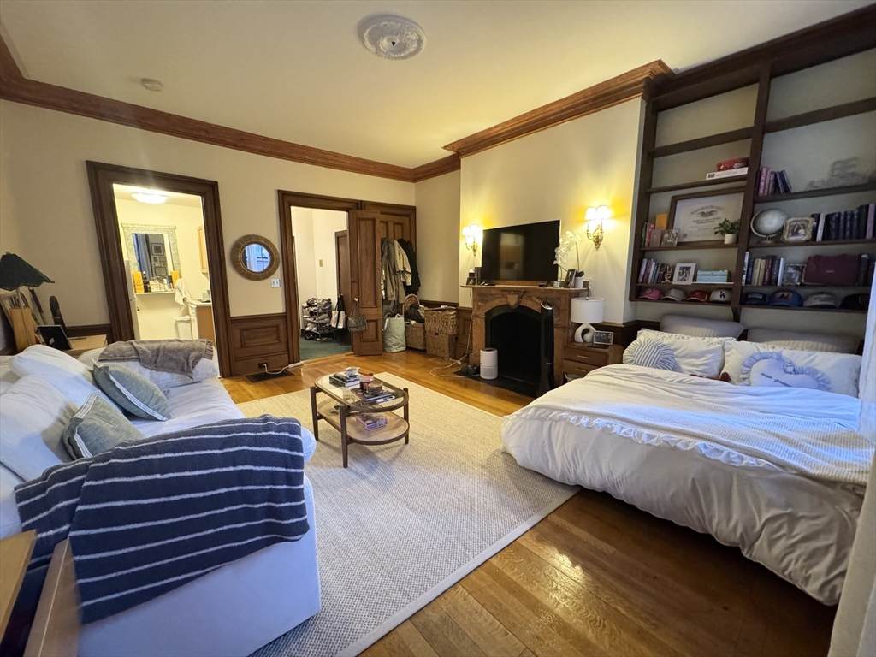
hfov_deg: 102.1
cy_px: 328
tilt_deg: -9.7
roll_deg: +0.6
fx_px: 354
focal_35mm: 14
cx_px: 438
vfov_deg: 85.7
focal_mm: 2.22
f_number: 2.2
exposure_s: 1/60
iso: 1000
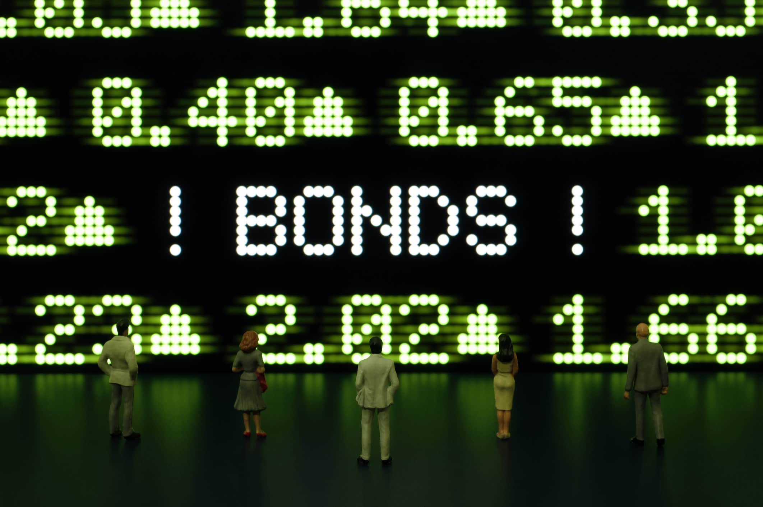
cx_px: 382
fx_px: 1905
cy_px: 254
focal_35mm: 90
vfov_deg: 15.2
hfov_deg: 22.6
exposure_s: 1
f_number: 10
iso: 100
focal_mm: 60
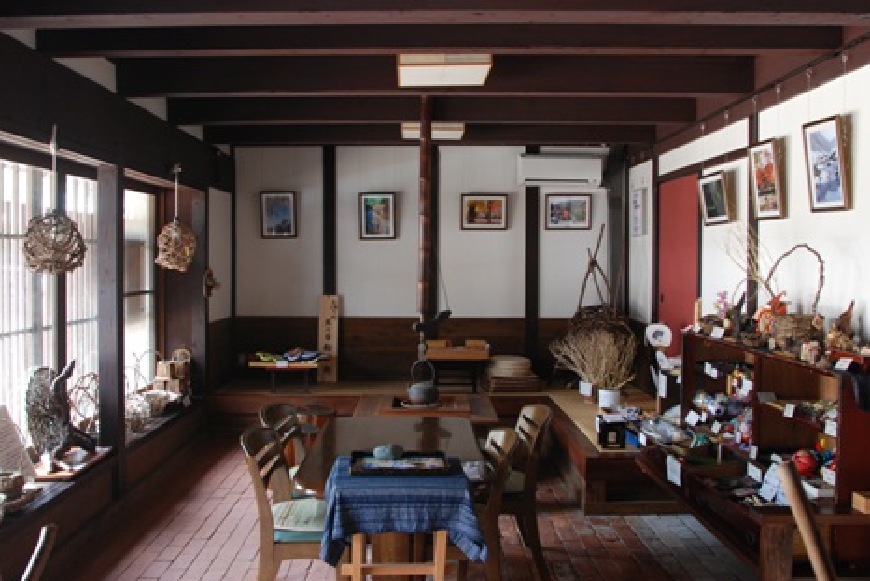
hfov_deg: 60.3
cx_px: 428
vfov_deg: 42.4
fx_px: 749
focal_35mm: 31
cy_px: 283
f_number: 5.6
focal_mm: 20
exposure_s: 1/13
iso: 400
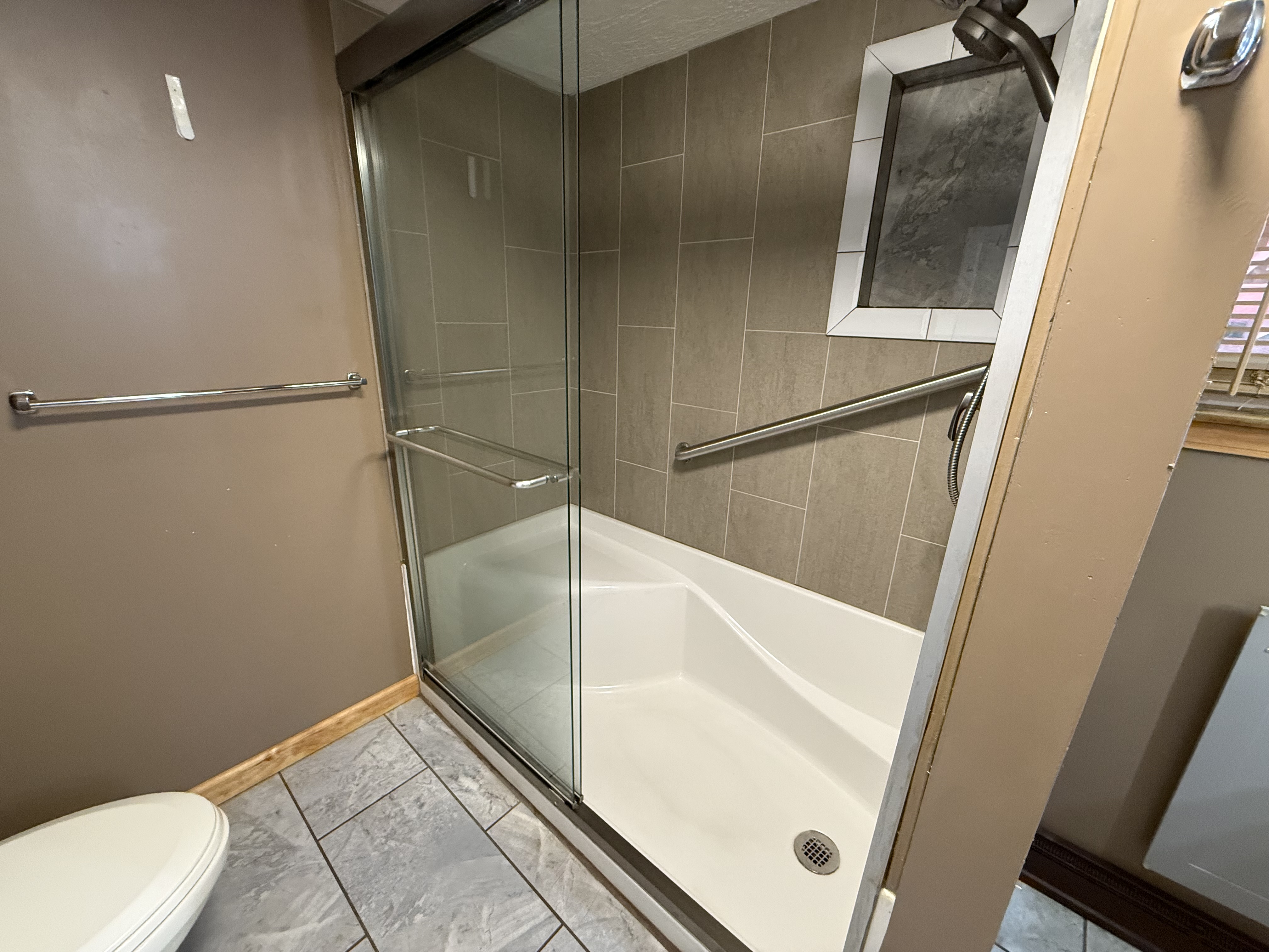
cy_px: 476
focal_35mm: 14
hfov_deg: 102.1
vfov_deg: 85.7
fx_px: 513
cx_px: 634
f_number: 2.2
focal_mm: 2.22
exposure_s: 1/60
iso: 400
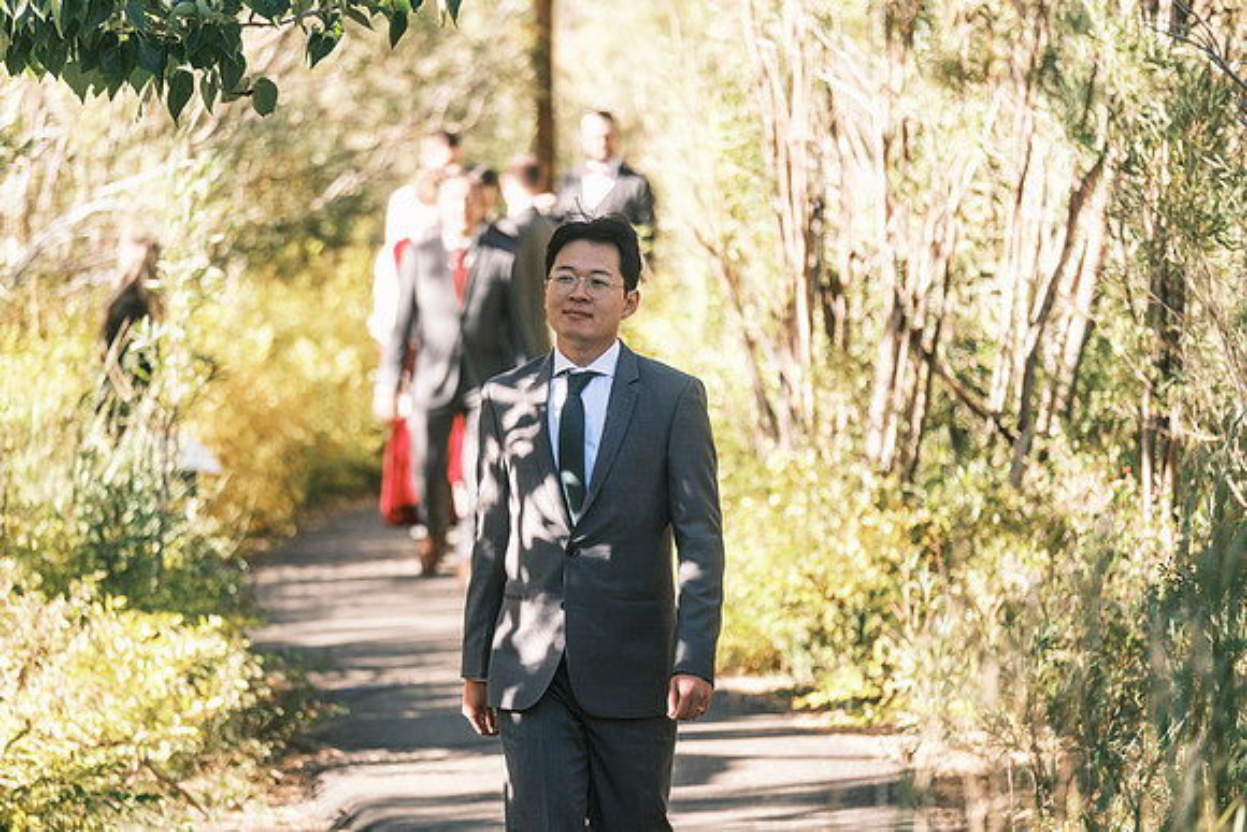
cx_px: 624
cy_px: 416
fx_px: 6998
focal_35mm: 202
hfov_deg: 10.2
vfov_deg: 6.8
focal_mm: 134.4
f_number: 2.8
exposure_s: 1/680
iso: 200
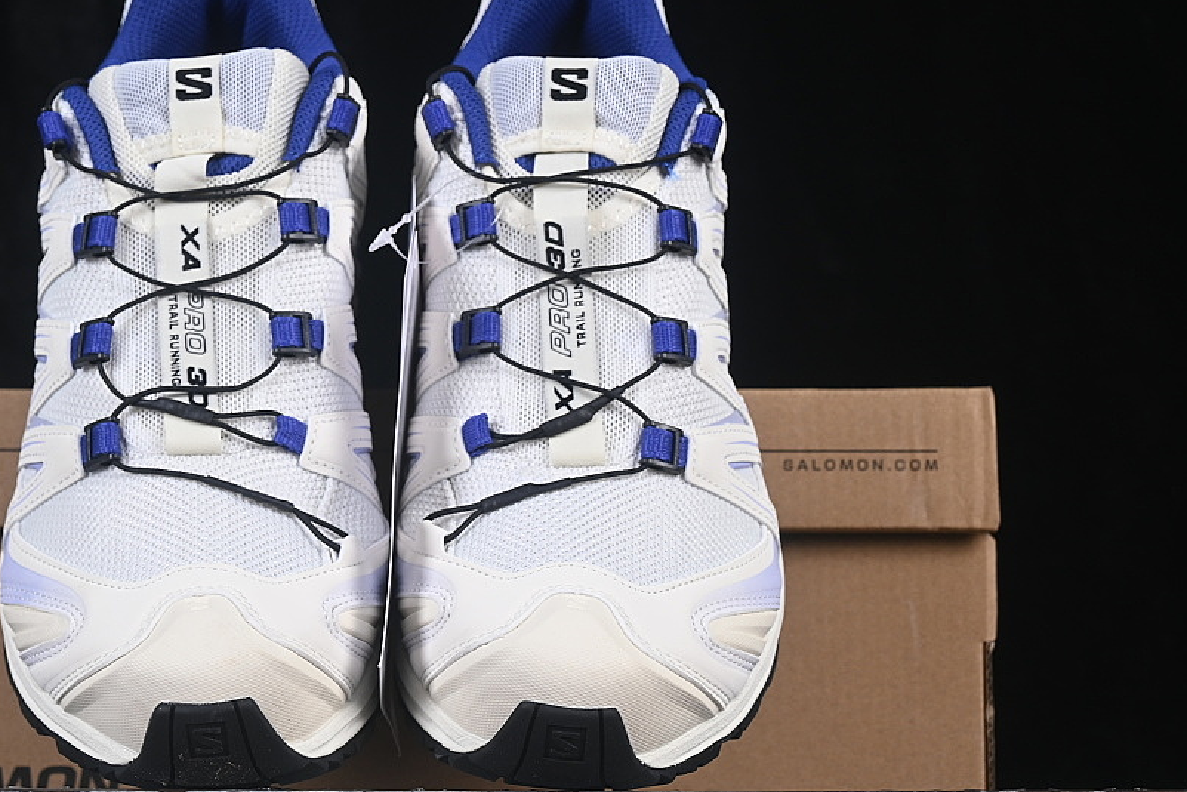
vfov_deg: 13.6
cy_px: 459
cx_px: 395
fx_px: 3331
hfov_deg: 20.1
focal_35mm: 101
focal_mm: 50
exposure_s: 1/80
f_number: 8
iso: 160
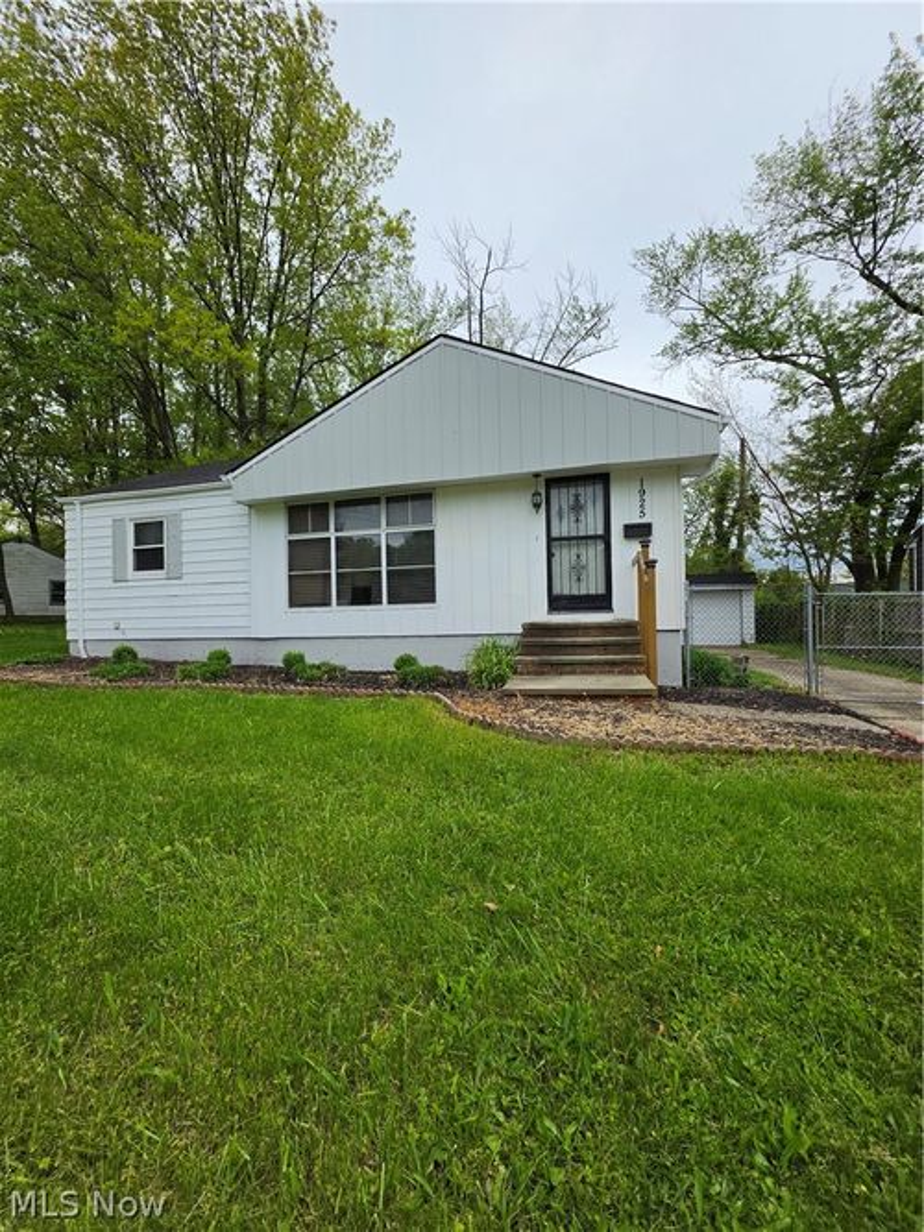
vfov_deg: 106.2
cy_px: 616
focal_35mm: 13
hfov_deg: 89.9
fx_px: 463
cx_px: 462
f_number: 1.9
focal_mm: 2.2
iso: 32
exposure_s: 1/1129
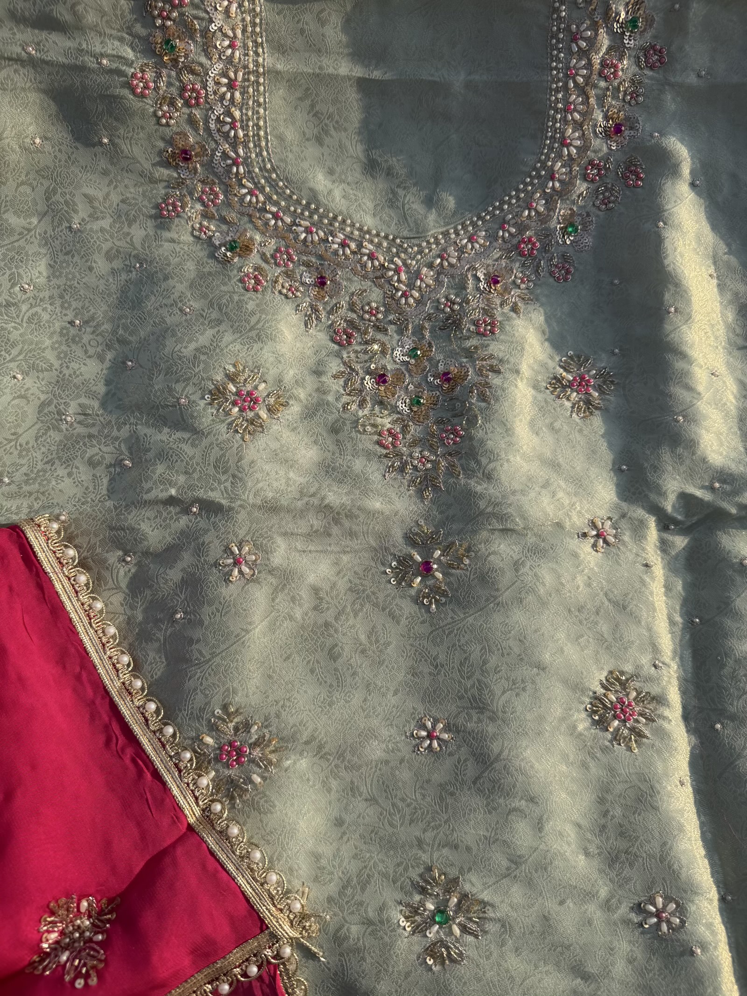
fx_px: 690
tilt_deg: -71.7
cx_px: 374
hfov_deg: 56.8
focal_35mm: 24
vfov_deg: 71.6
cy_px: 498
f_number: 1.78
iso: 80
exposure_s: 1/2703
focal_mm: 6.76
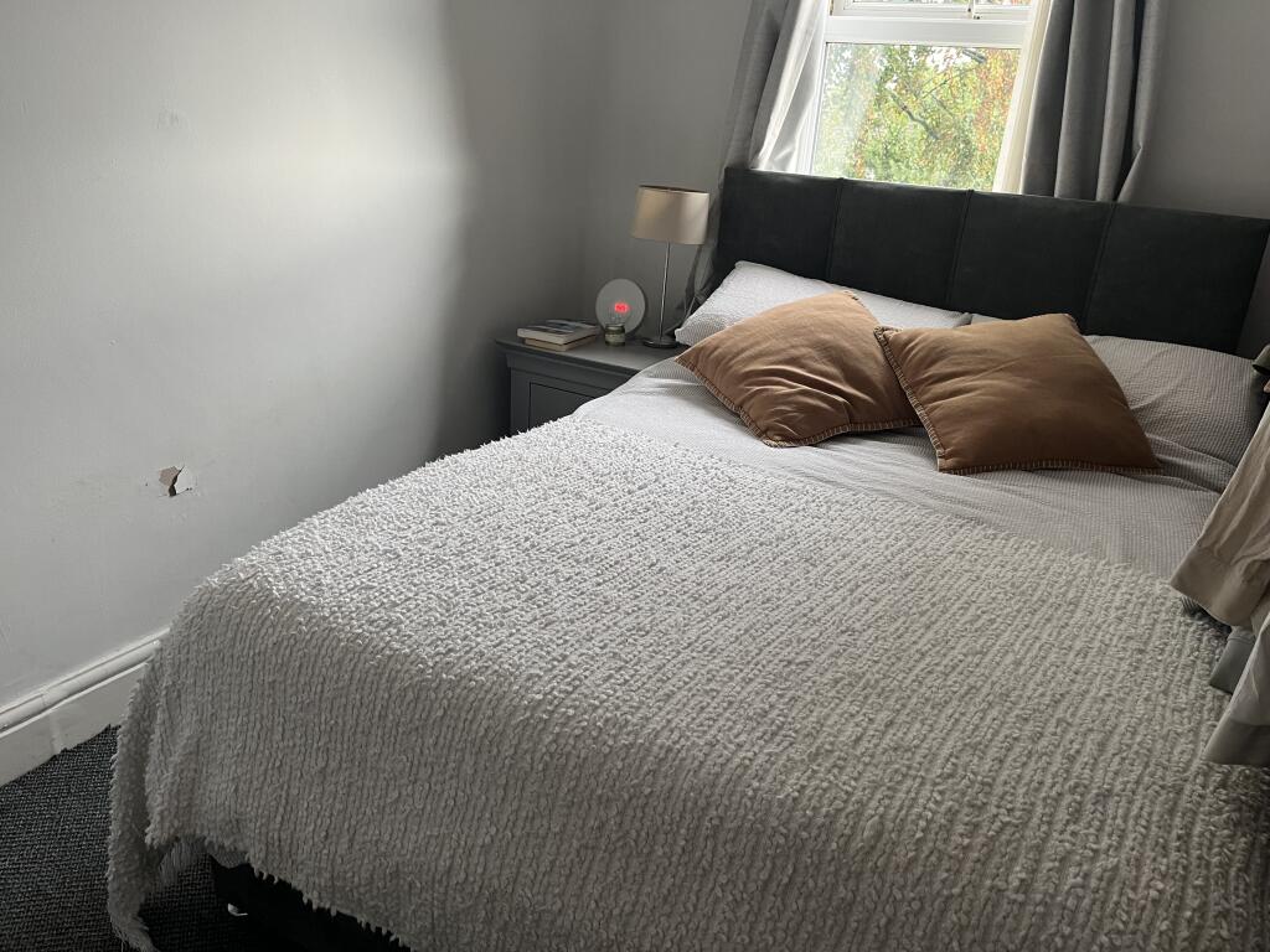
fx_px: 954
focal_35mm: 26
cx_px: 635
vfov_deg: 53.1
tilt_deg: -21.4
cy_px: 476
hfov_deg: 67.3
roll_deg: -5.0
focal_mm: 5.1
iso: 125
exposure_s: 1/77
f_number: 1.6
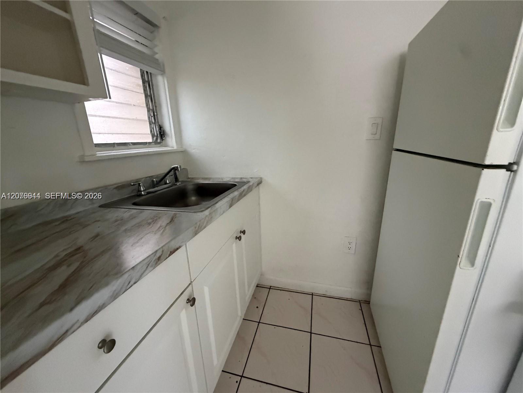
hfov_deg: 102.1
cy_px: 196
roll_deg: +2.5
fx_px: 212
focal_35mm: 14
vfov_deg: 85.7
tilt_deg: -15.8
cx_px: 262
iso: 800
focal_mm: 2.22
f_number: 2.2
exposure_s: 1/60
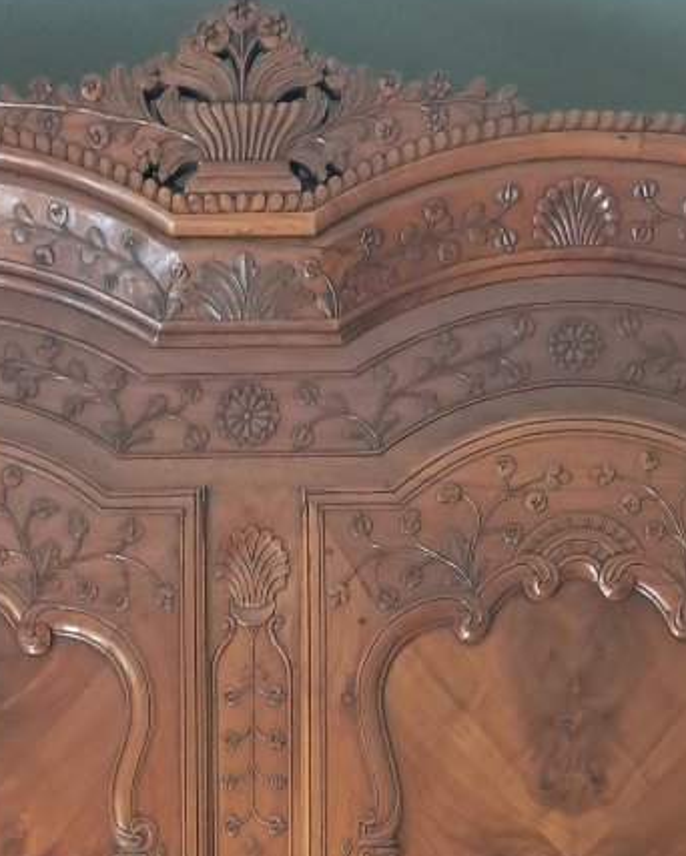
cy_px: 1143
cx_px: 265
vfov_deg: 22.7
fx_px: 1877
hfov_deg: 20.7
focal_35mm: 74
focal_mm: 4
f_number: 1.8
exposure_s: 1/50
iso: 640
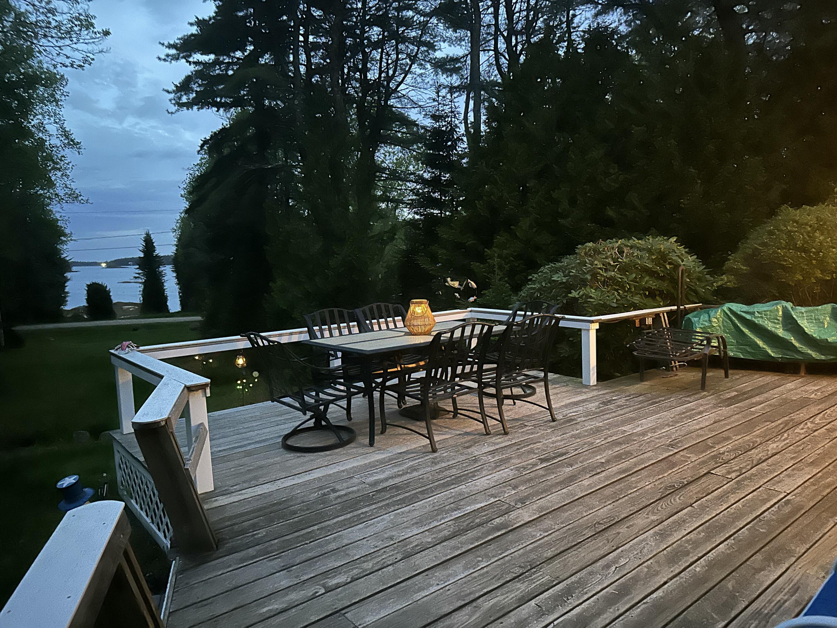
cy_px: 314
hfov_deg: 71.6
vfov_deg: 56.8
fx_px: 580
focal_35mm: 24
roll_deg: +2.2
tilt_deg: -5.9
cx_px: 418
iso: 1250
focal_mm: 6.86
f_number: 1.78
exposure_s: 1/9
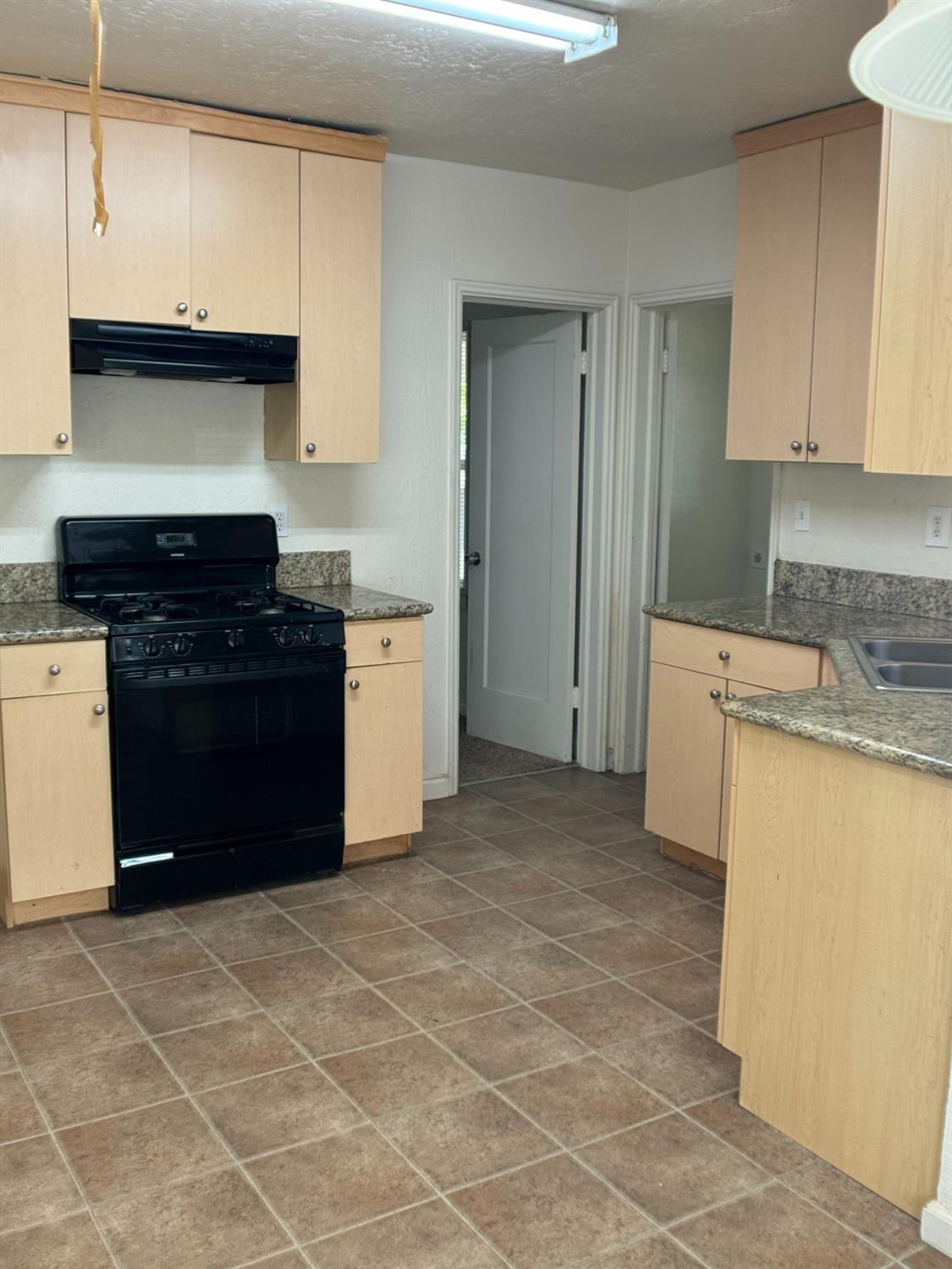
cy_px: 634
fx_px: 1760
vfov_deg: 39.7
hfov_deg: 30.3
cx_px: 476
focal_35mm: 48
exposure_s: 1/60
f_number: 1.78
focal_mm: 6.76
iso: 100
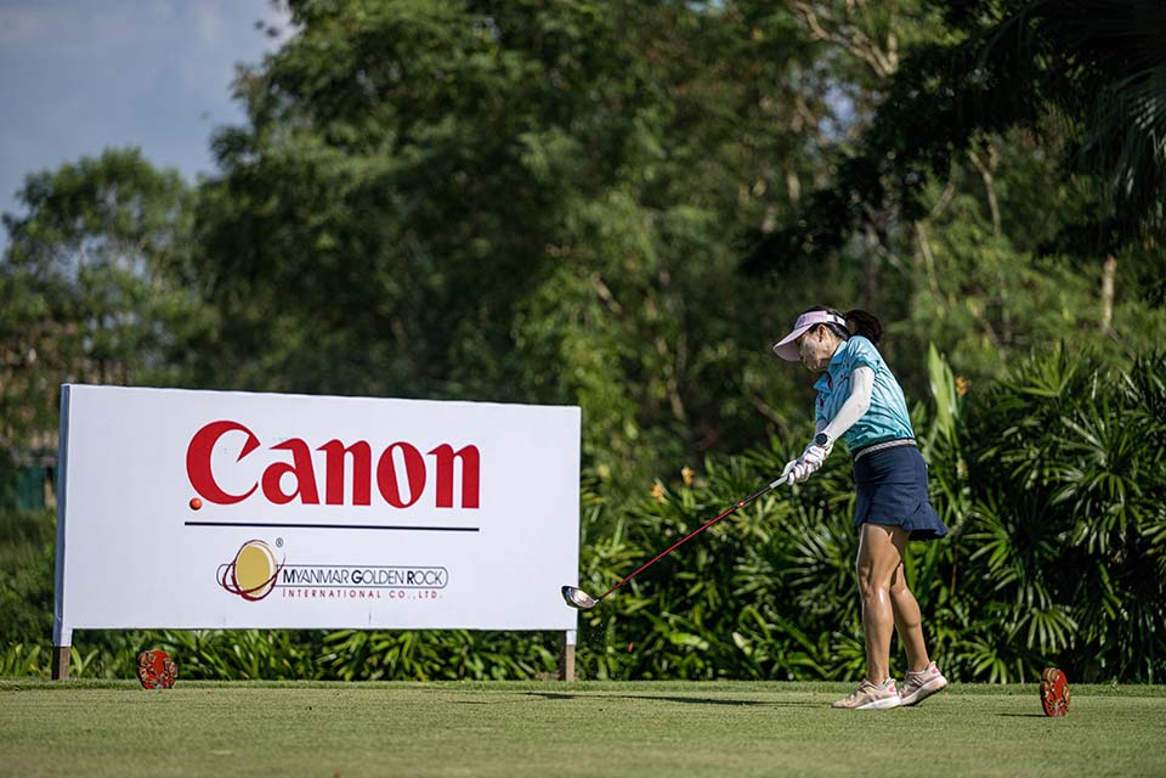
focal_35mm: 150
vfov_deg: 9.1
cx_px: 583
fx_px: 4858
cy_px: 389
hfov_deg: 13.7
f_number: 2.8
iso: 220
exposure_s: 1/12800
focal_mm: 150
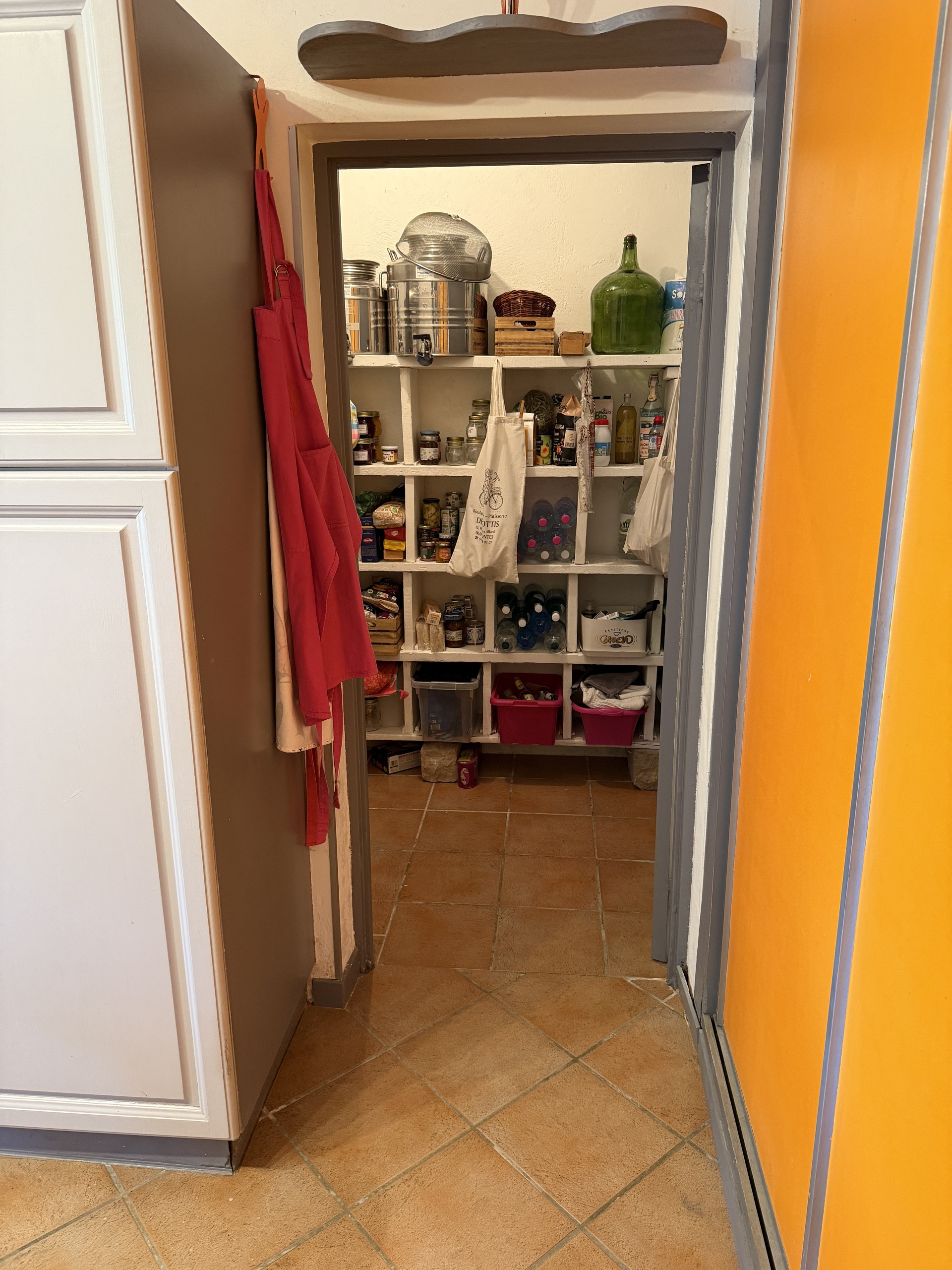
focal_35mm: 24
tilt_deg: -15.3
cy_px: 635
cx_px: 476
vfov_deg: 71.6
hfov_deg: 56.8
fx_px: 880
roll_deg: -0.9
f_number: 1.78
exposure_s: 1/50
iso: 320
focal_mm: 6.76
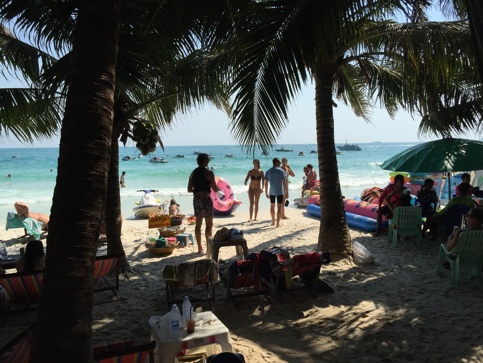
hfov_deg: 61.7
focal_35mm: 29
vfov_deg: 48.2
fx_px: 405
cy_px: 182
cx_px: 242
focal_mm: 4.15
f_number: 2.2
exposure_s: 1/2825
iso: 32
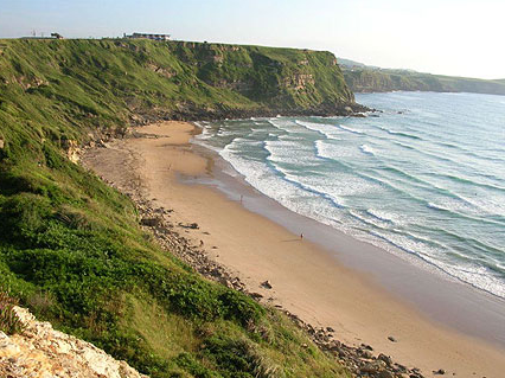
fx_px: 539
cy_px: 198
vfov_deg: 38.6
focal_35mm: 37
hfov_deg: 50.1
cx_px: 241
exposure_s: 1/147
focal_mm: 5.8
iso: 50
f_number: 5.6
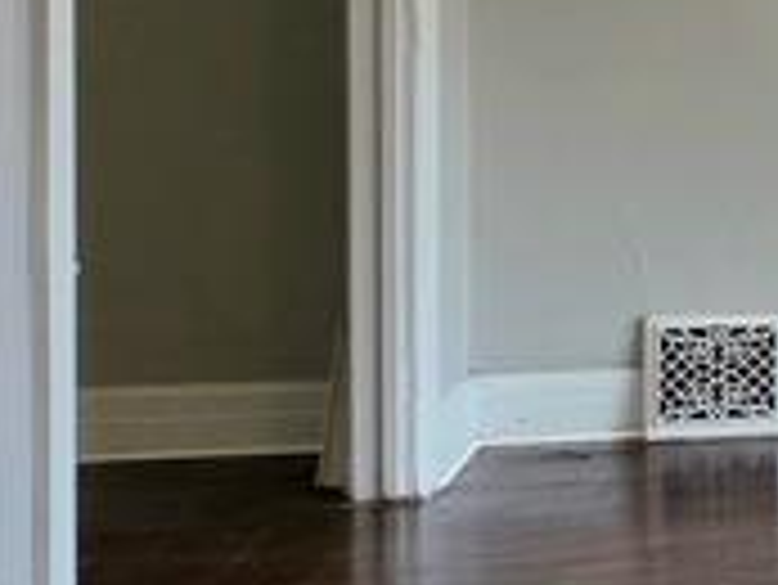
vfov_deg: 19.1
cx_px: 1475
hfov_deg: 18.5
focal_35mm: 77
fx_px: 1732
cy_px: 166
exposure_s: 1/120
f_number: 1.9
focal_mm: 2.2
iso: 32
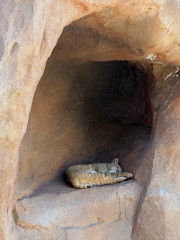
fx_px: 624
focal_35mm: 90
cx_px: 90
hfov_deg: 16.4
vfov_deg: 21.8
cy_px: 120
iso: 400
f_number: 5.6
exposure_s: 1/80
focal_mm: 45
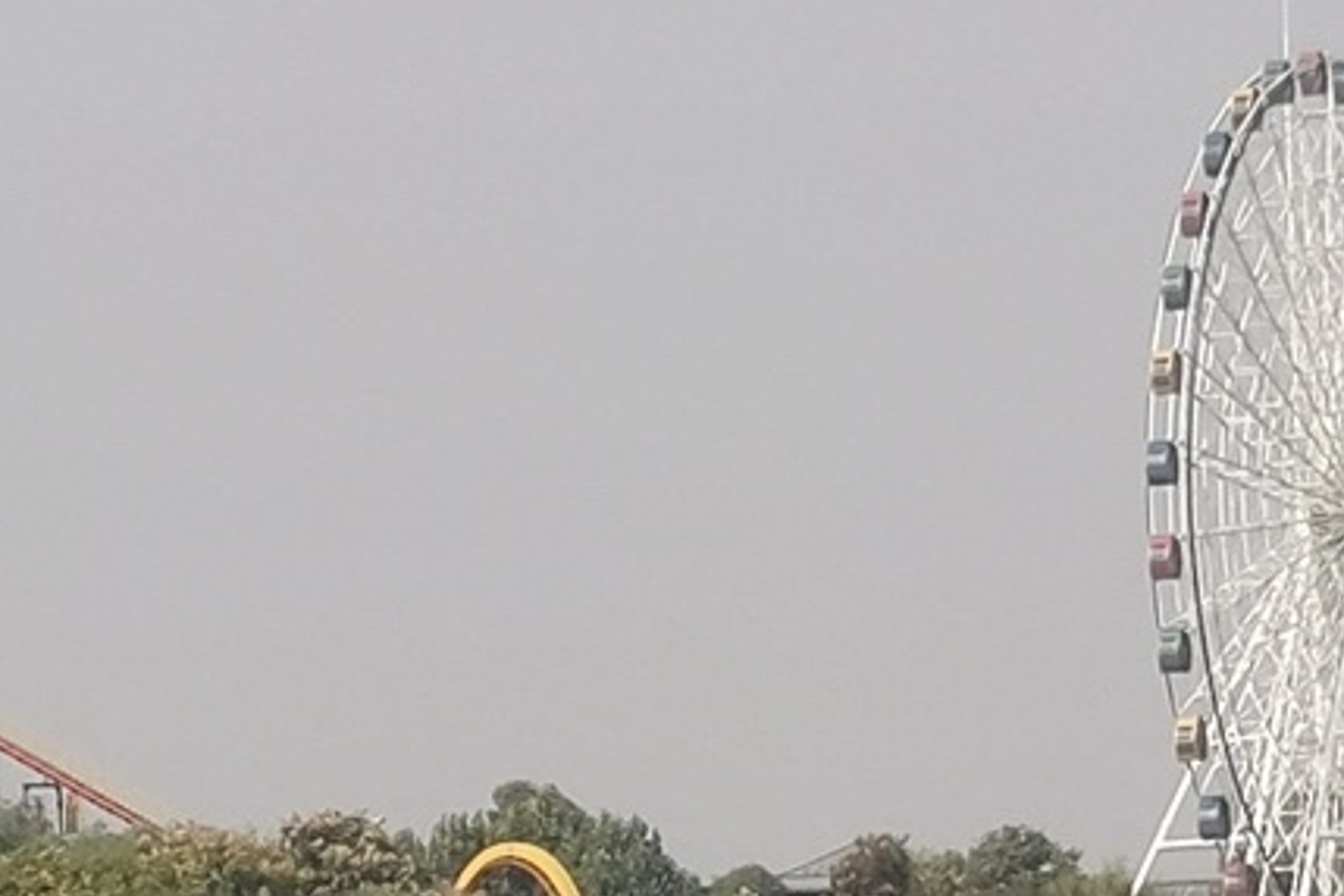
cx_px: 529
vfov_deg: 5.5
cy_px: 905
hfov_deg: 8.3
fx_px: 9221
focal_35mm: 247
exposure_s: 1/2674
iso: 50
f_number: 1.8
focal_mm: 5.58
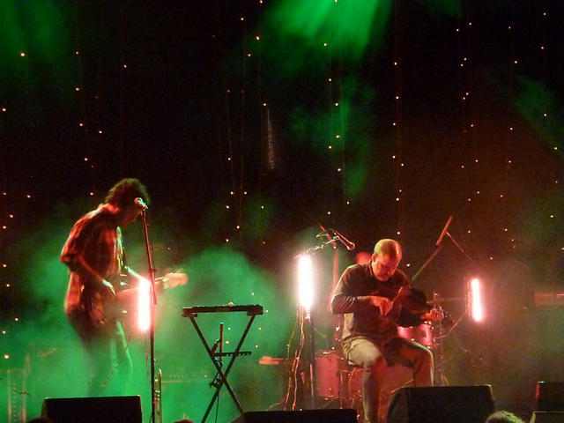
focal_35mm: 168
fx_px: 2737
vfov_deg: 8.8
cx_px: 282
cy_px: 212
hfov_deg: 11.8
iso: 3200
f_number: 5.4
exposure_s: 1/10
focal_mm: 30.1
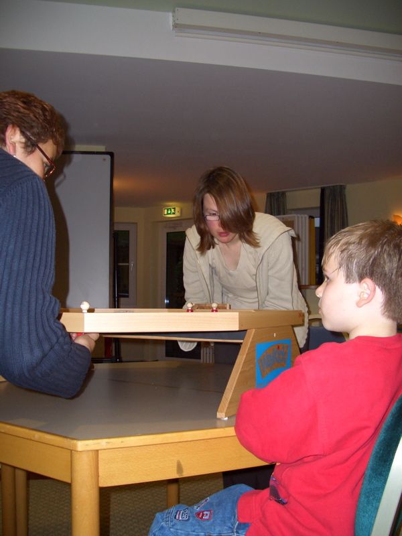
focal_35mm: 35
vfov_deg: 52.6
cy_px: 268
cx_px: 201
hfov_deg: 40.7
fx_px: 542
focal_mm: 5.8
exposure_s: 1/60
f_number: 2.6
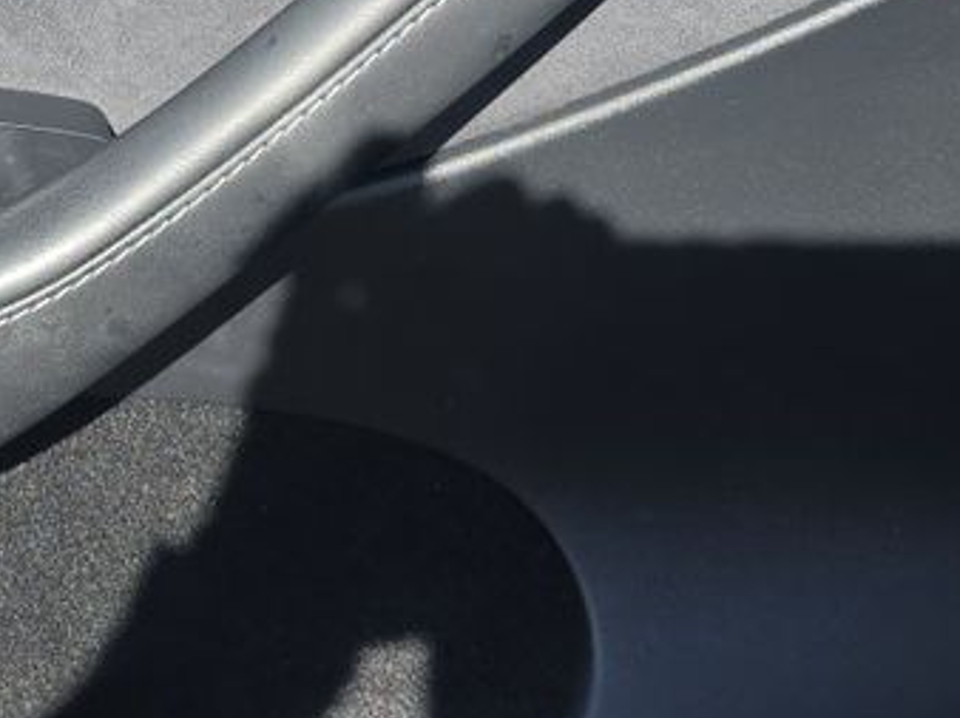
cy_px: -17
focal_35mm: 109
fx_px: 3021
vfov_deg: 13.4
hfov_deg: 17.2
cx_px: -187
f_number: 1.4
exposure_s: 1/218
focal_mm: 6.5
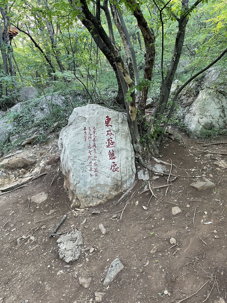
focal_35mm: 26
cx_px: 114
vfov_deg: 67.3
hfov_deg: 53.1
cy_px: 152
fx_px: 227
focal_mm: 4.2
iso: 125
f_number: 1.6
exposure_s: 1/61
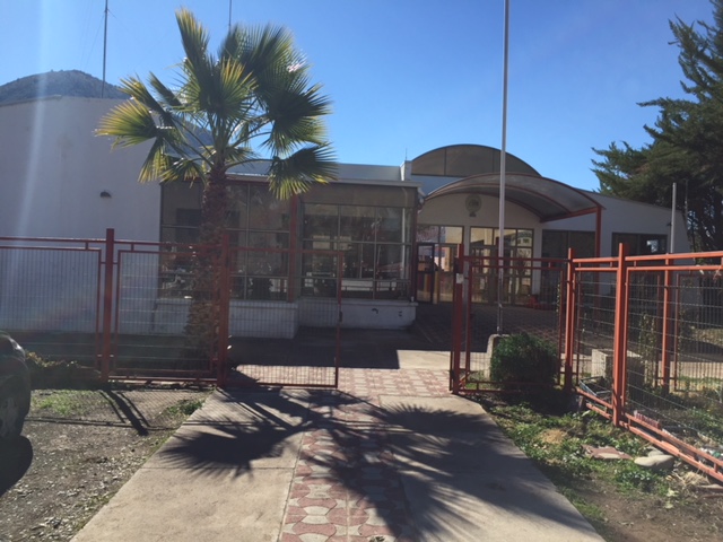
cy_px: 271
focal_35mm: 29
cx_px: 362
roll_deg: -2.5
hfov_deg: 61.7
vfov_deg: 48.2
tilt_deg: +1.1
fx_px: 606
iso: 32
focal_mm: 4.15
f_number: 2.2
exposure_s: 1/2198
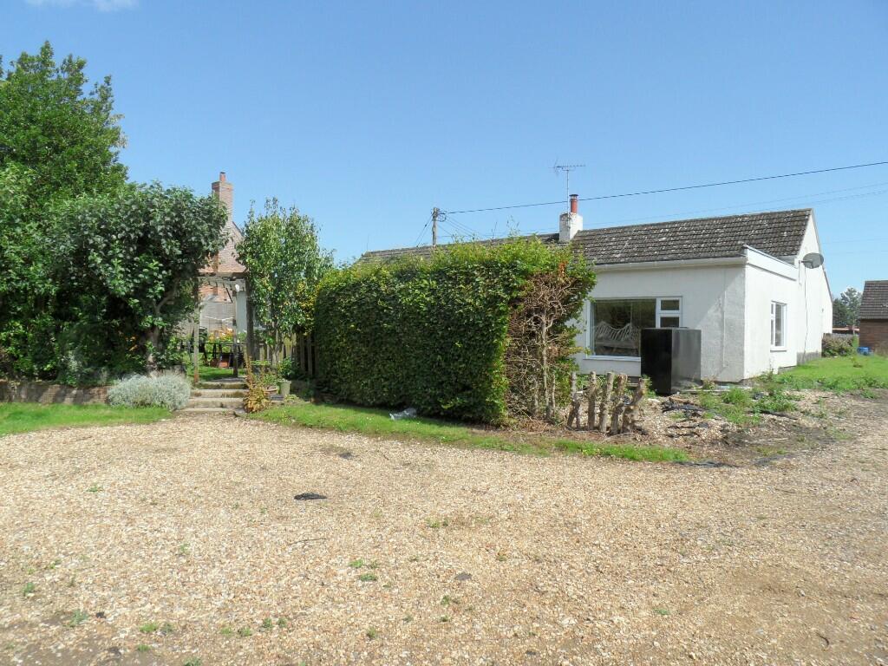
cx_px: 444
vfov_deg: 56.8
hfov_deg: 71.6
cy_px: 333
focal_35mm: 24
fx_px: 616
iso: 80
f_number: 4.6
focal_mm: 3.9
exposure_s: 1/500
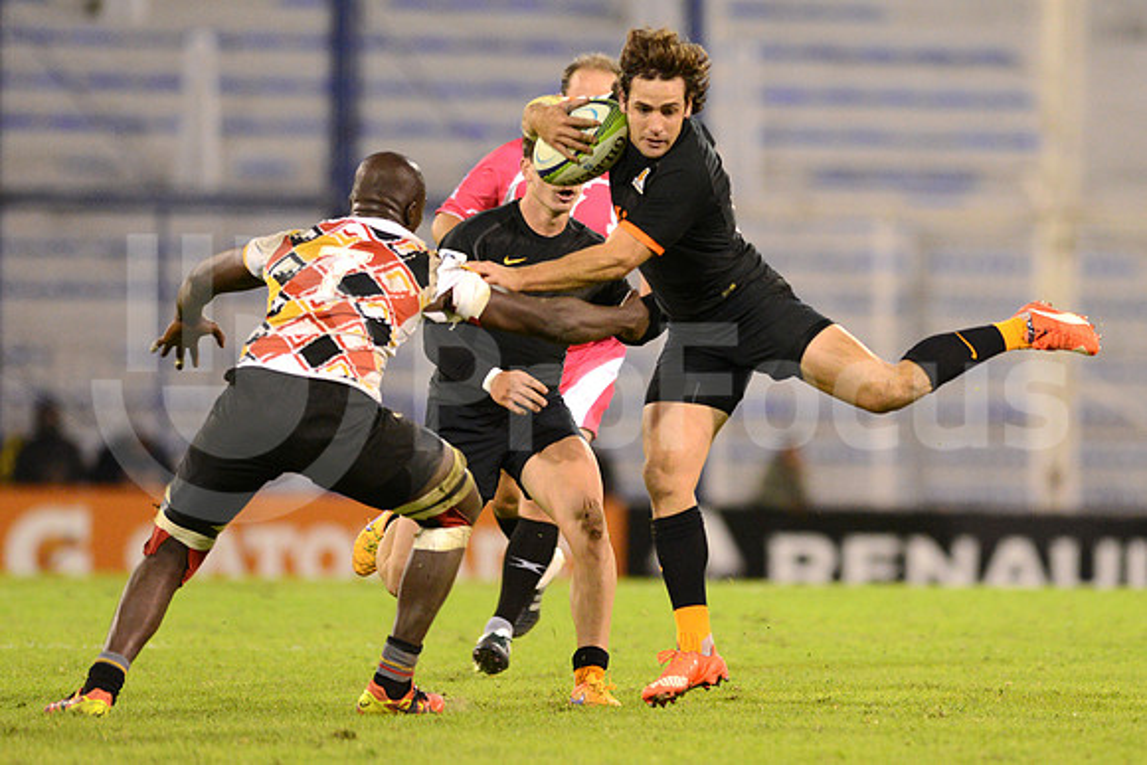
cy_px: 382
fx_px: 9560
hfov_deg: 6.9
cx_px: 574
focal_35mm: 300
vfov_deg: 4.6
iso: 3200
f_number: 2.8
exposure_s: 1/800
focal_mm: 300
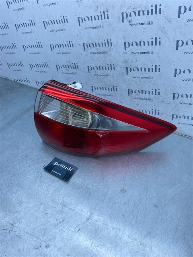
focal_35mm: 26
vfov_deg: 67.3
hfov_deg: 53.1
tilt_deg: -42.4
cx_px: 96
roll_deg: +2.0
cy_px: 128
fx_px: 193
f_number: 1.8
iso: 32
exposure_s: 1/1063
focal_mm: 4.25
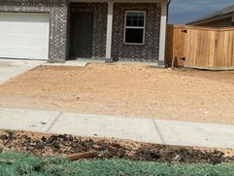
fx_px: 365
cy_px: 51
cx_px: 35
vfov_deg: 26.8
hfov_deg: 34.1
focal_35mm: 54
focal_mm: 4.2
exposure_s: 1/13333
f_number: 1.6
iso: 32
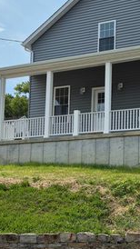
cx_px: 149
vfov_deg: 34.2
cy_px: 156
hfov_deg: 19.0
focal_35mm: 61
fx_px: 403
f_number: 1.8
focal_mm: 5.4
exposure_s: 1/2568
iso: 25
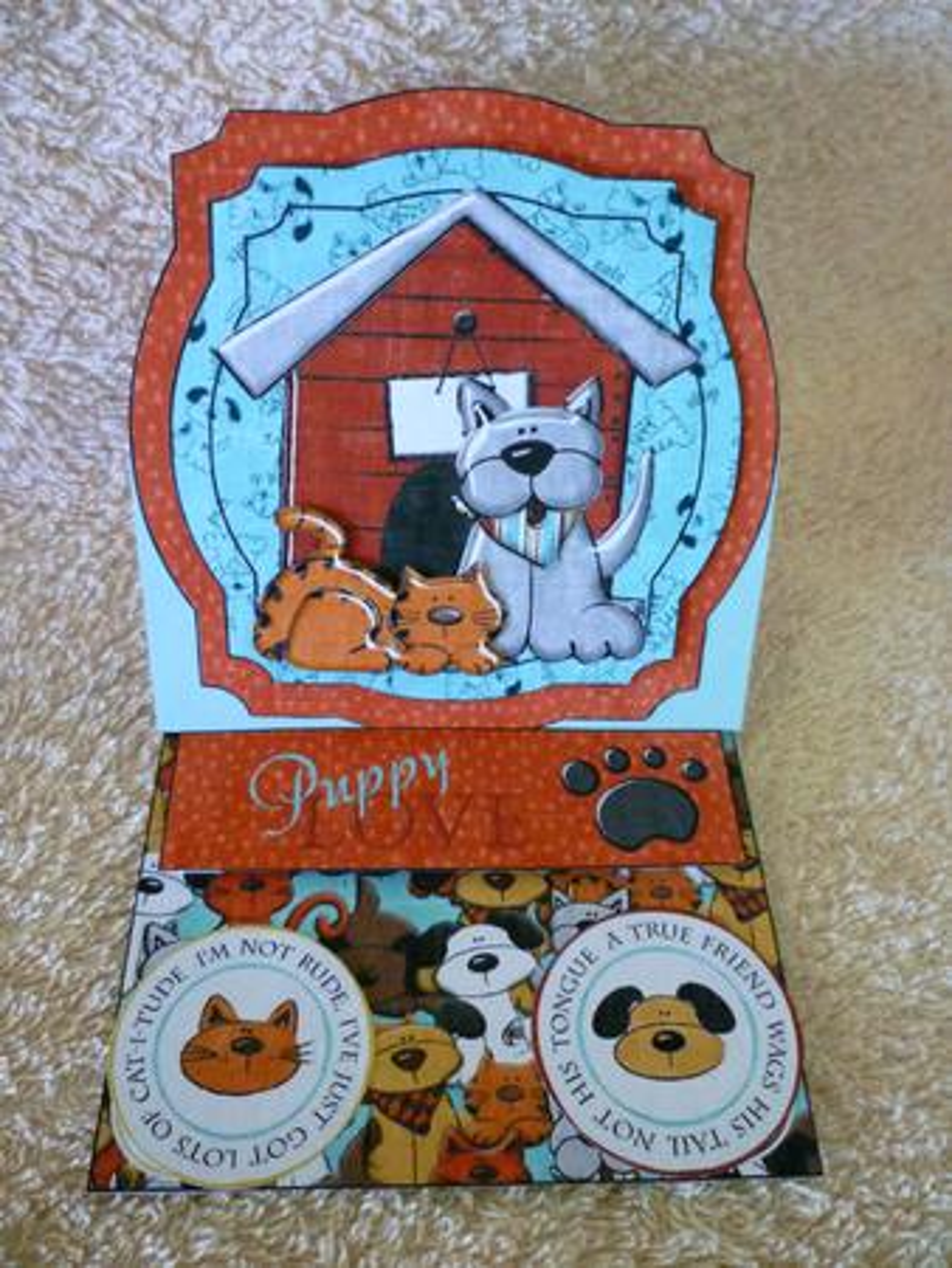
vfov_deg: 61.6
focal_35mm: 29
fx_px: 1062
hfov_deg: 48.3
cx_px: 476
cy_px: 634
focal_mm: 5.2
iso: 400
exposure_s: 1/30
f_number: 3.3
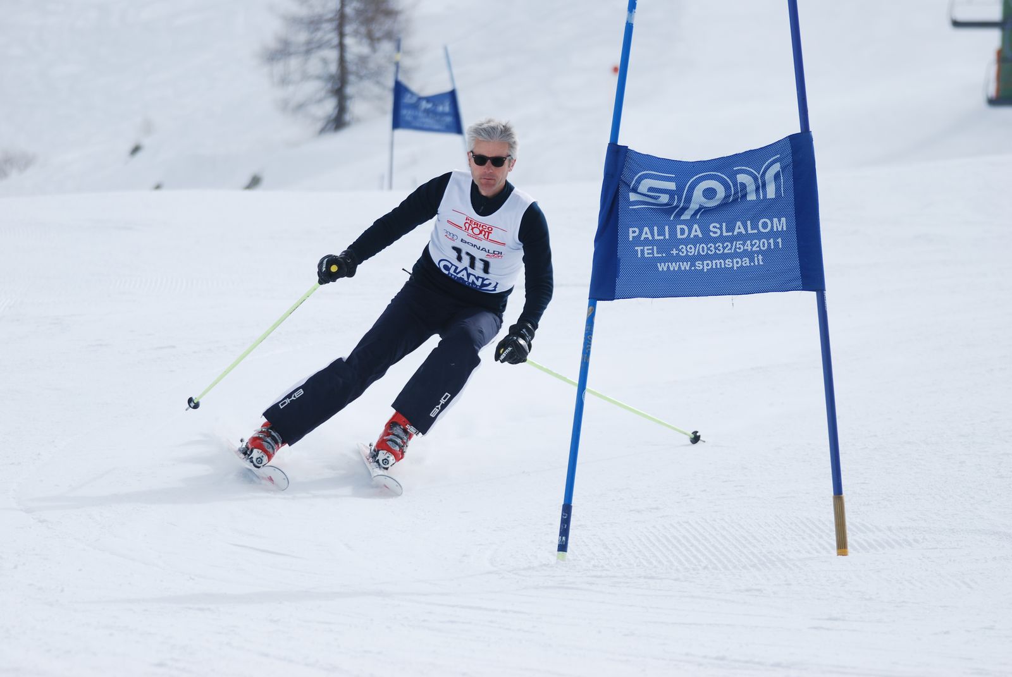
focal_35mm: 248
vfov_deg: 5.6
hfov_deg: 8.3
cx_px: 506
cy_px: 338
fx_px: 6966
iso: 100
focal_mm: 165
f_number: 5.3
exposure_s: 1/1000
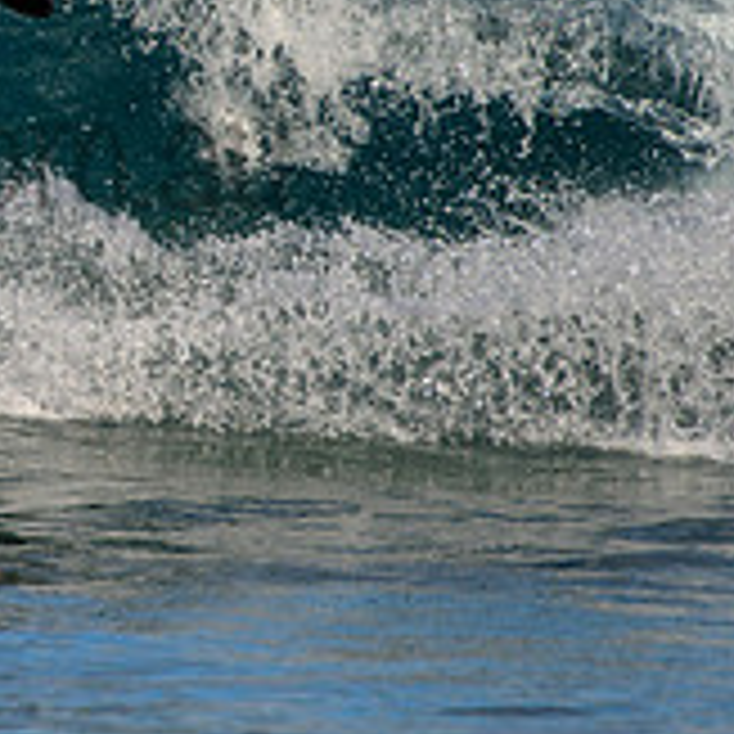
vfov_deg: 0.9
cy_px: 82
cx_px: -154
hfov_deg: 0.9
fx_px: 44477
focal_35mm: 1854
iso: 140
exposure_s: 1/2000
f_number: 5.6
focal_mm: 500
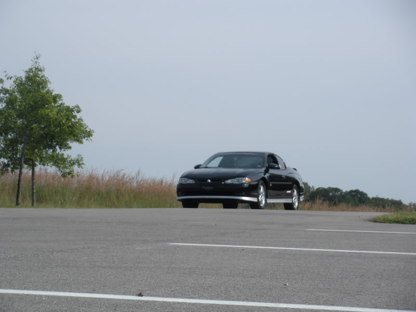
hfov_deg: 19.6
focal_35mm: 100
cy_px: 156
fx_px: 1202
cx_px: 208
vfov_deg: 14.8
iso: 64
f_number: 5
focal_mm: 17.4
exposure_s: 1/478
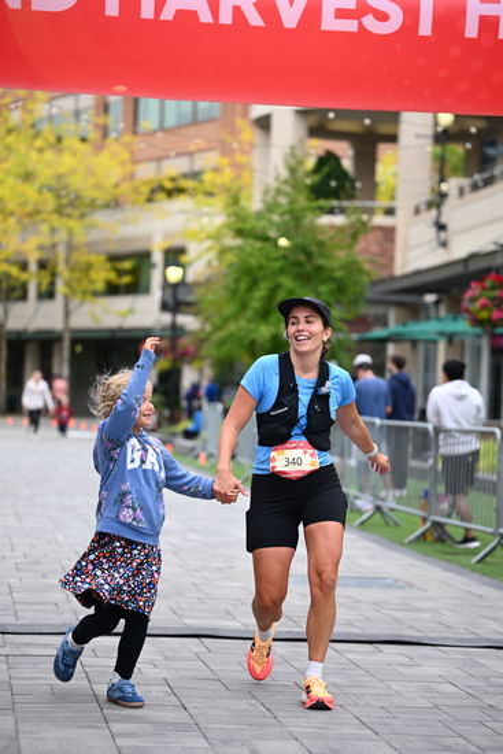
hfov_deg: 14.3
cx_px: 252
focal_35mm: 96
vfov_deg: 21.2
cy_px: 377
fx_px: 2011
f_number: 2.8
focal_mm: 96
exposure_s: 1/2000
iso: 640
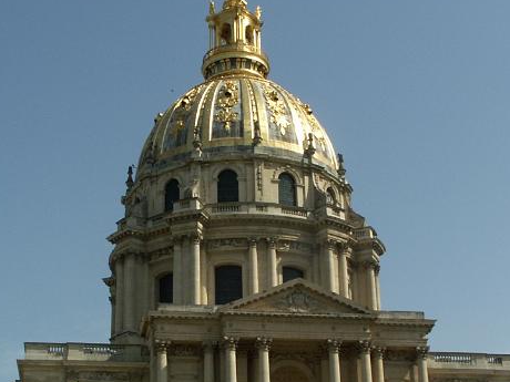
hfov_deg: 28.2
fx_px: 1017
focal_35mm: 69
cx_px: 256
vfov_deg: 21.1
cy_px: 306
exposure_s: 1/400
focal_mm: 7.89
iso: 64
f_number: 8
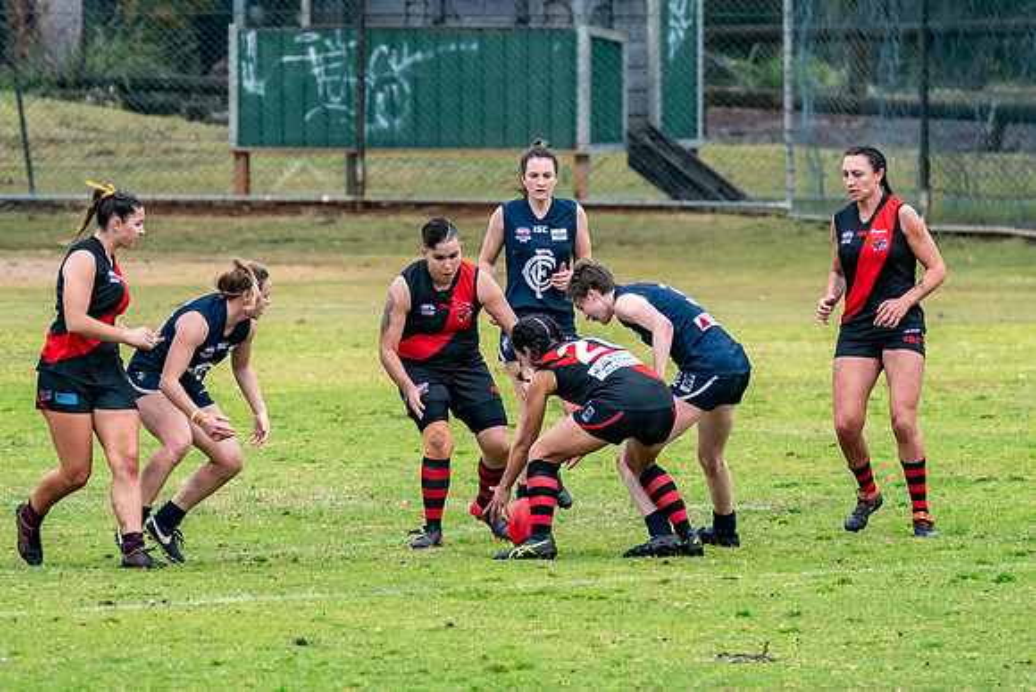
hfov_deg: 3.2
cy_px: 355
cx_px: 618
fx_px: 18660
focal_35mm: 648
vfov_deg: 2.1
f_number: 7.1
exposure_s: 1/2000
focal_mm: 350
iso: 1250
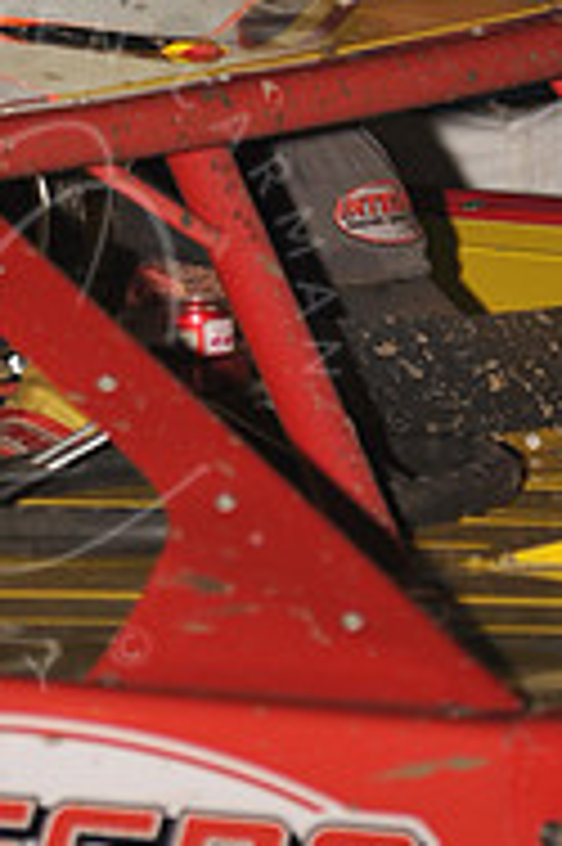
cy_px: -378
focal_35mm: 618
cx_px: -4
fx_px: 14497
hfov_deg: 2.2
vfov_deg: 3.3
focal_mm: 200
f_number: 5.6
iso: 640
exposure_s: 1/250
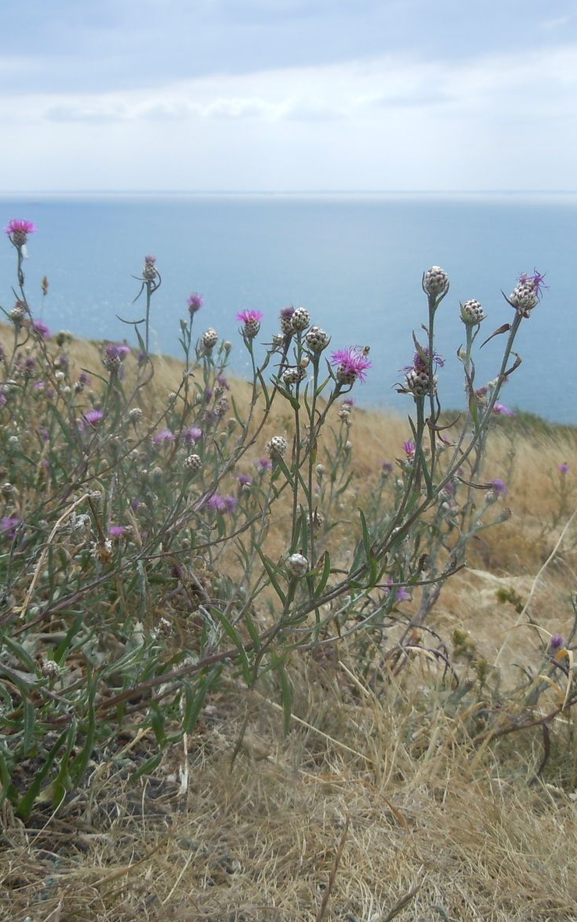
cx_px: 189
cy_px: 465
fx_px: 1081
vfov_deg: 46.2
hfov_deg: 29.7
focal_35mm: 43
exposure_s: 1/800
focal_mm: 5.4
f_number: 3.5
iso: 100
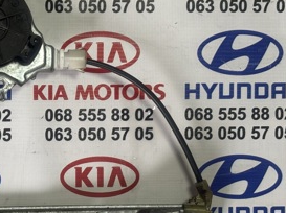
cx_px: -23
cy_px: 147
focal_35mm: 122
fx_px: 1007
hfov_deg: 15.8
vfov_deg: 12.1
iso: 50
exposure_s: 1/67
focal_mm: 5.96
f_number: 1.6
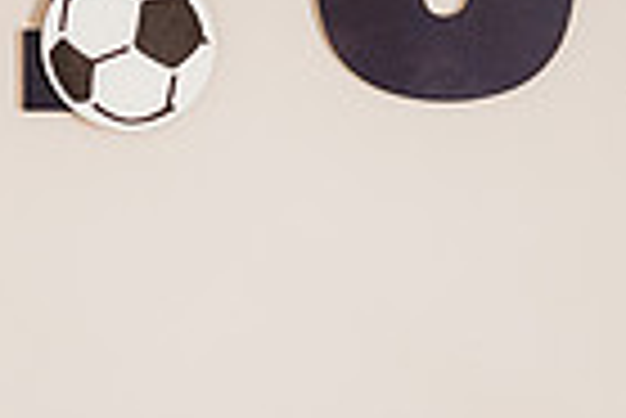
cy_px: -163
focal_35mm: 104
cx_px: -77
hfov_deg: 18.8
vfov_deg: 12.7
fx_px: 1810
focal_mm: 24
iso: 1000
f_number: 2.2
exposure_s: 1/160
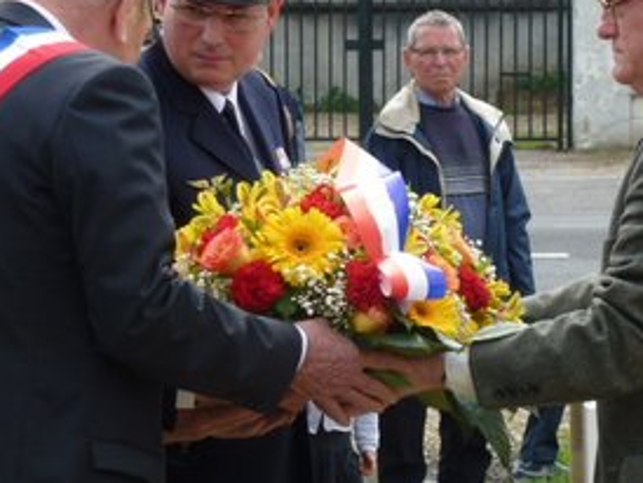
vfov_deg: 7.8
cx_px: 385
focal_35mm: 191
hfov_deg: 10.3
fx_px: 3551
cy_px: 152
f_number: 5.2
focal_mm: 23.4
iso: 100
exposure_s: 1/200
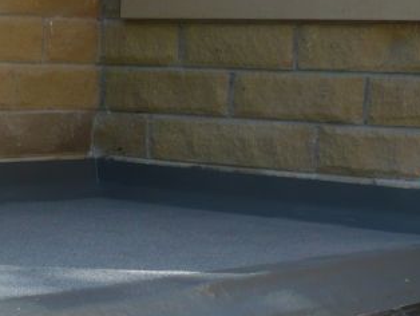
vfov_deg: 12.9
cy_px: 274
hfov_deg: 16.6
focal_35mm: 114
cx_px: -66
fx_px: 1384
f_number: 2.8
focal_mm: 5.8
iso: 100
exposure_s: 1/400
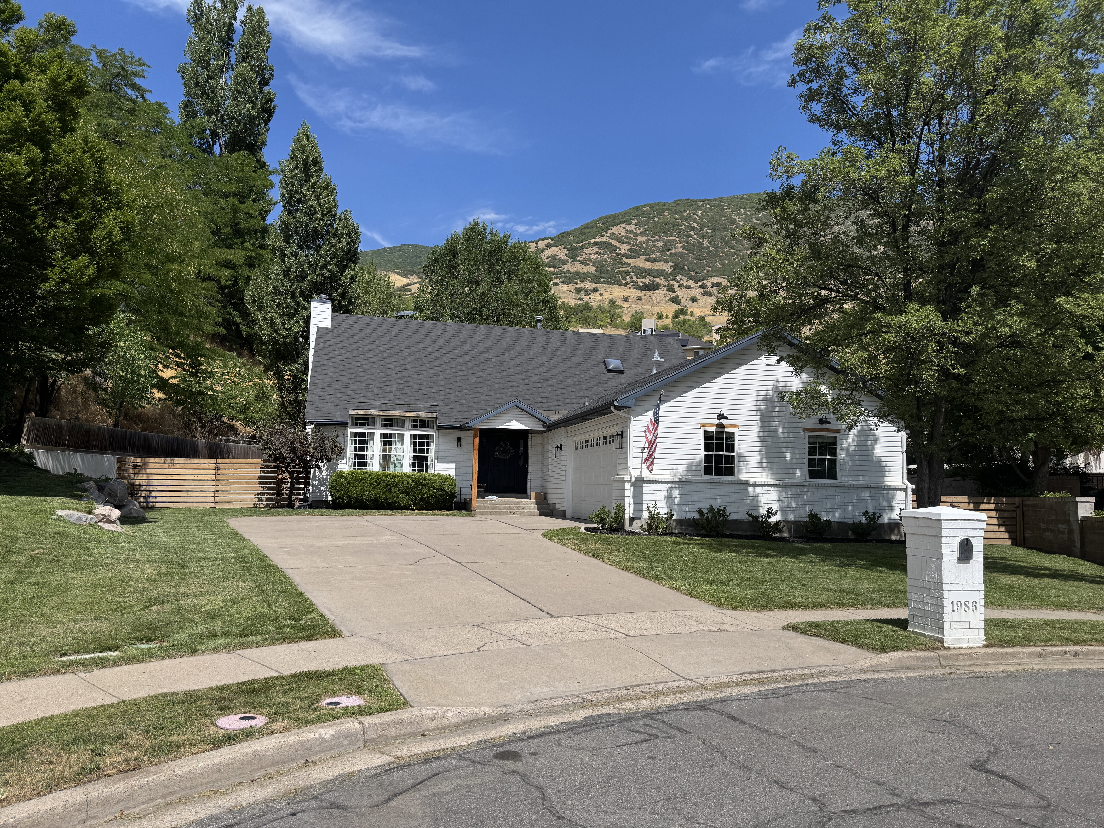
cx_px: 552
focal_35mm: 24
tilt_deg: +5.8
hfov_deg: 71.6
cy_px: 414
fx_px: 765
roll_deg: -1.1
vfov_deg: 56.8
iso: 80
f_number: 1.78
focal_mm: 6.76
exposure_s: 1/6410
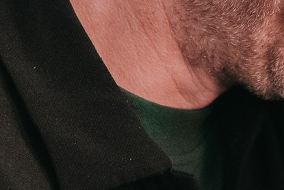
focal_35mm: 220
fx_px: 1736
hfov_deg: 9.2
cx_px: 386
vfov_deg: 6.2
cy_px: 57
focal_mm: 35
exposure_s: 1/125
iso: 3200
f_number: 2
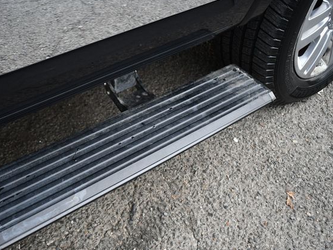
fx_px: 394
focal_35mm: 41
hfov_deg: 45.7
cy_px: 126
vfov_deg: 35.1
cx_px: 142
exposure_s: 1/250
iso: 800
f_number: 4
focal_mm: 25
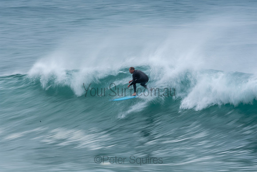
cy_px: 86
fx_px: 5355
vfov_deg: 1.8
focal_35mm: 750
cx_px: 128
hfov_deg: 2.7
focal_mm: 500
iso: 100
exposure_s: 1/25
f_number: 22
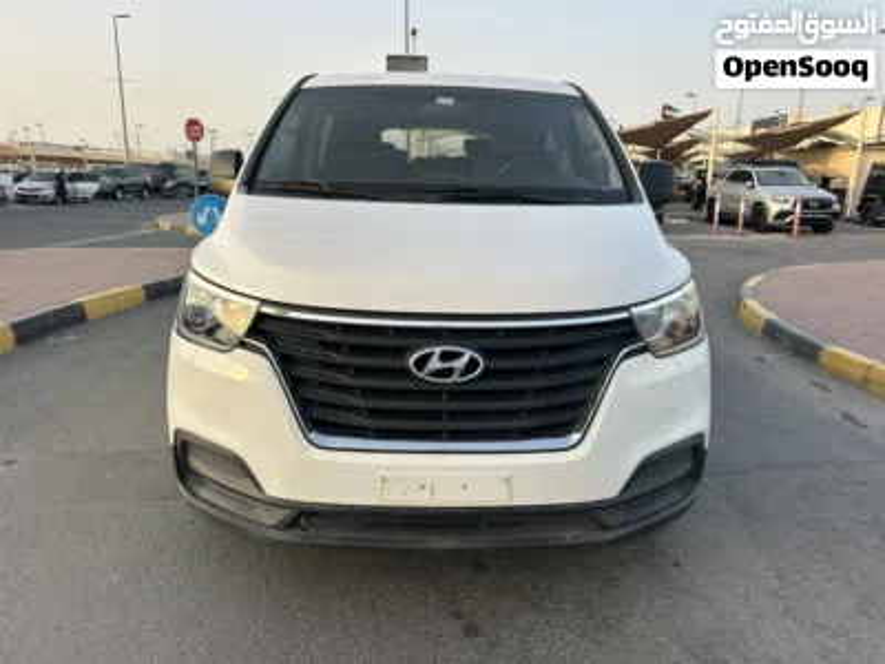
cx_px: 442
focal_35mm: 24
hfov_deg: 71.6
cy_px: 332
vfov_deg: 56.8
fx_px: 614
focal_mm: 6.86
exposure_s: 1/879
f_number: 1.78
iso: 80
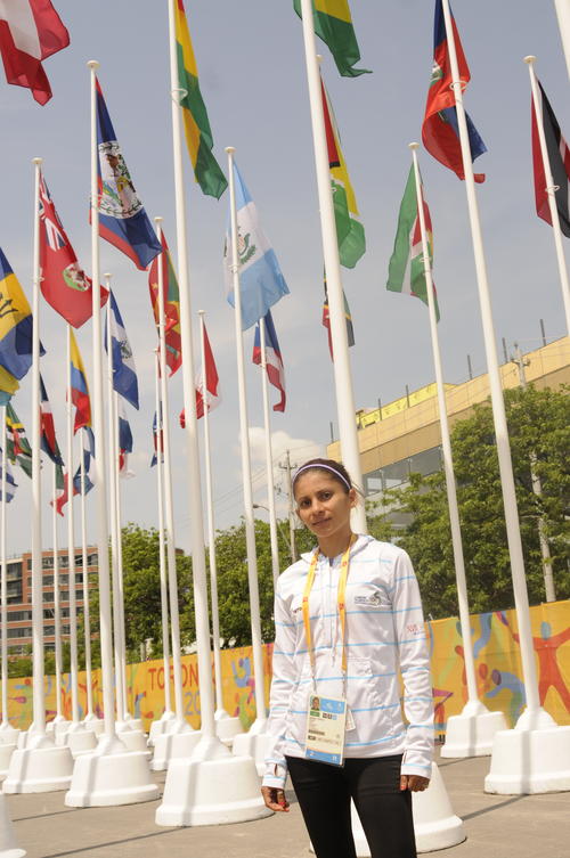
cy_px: 429
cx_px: 285
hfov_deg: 31.8
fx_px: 1000
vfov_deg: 46.5
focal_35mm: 42
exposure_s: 1/1250
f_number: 5.6
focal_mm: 28
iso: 250
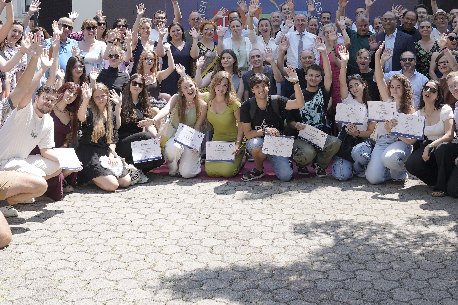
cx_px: 267
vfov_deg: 26.3
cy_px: 12
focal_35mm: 49
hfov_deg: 40.2
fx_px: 623
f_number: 4
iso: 125
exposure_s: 1/320
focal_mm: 24
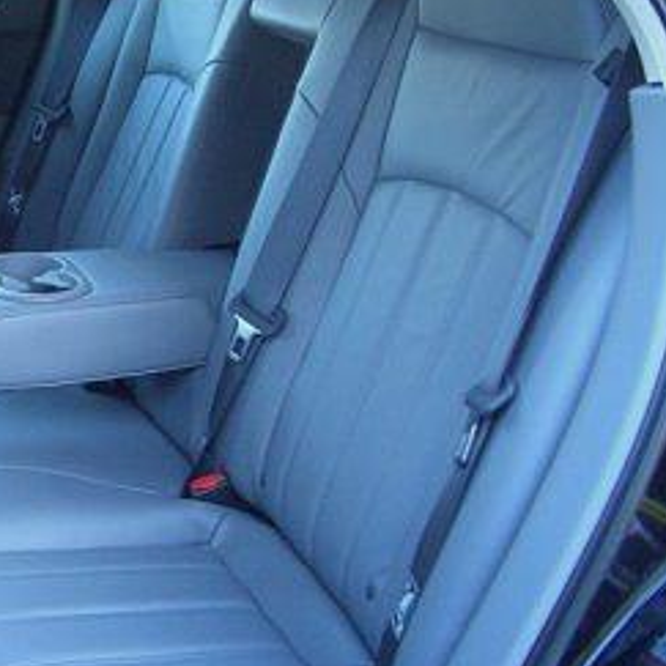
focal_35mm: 57
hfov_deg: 28.9
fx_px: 1241
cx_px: 74
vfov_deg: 29.9
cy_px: 258
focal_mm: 5.8
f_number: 2.6
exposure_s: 1/60
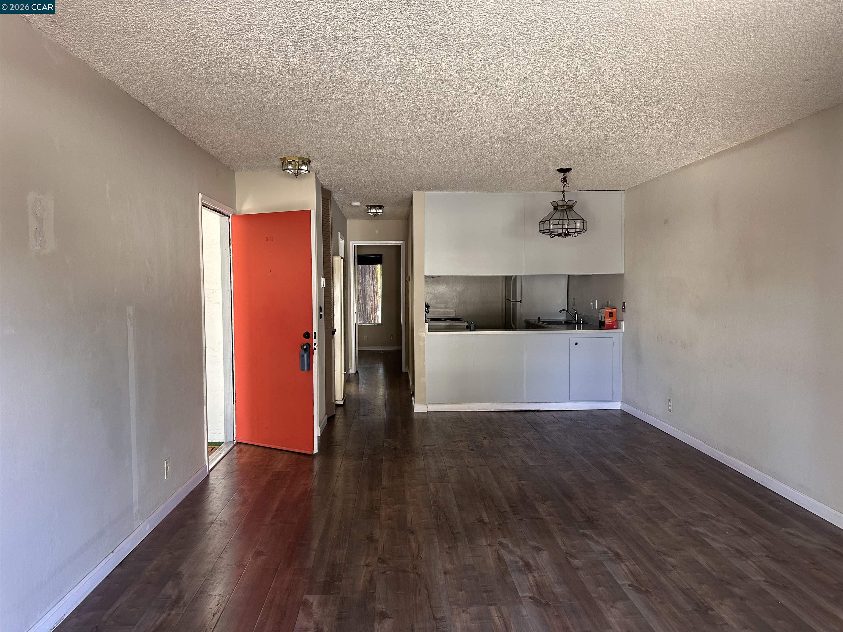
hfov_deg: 71.6
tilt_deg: -3.4
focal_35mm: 24
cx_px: 422
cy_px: 316
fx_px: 584
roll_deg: +0.0
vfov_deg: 56.8
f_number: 1.78
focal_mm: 6.86
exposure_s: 1/121
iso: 160
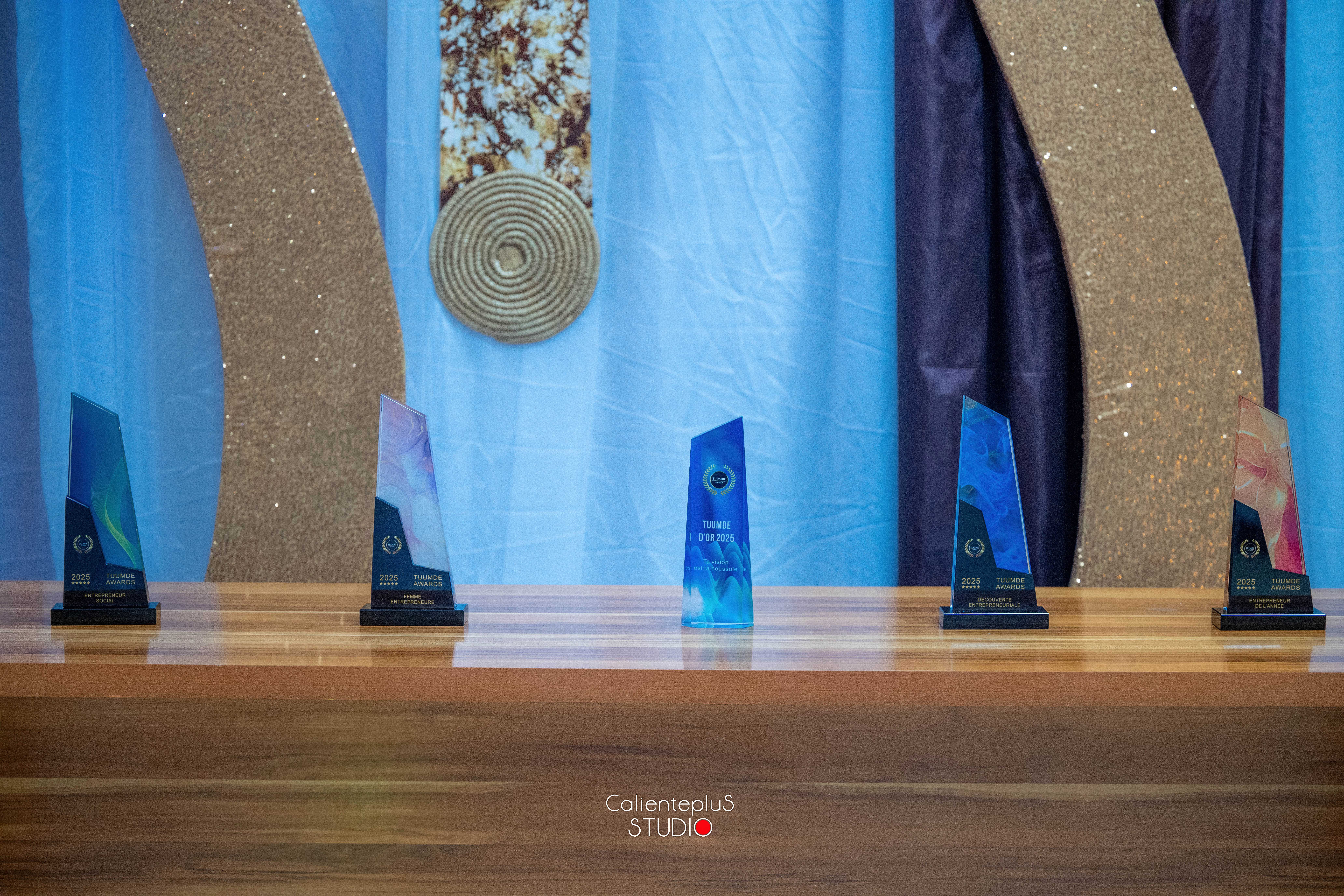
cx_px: 672
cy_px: 448
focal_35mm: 70
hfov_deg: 28.8
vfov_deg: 19.5
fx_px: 2613
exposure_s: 1/100
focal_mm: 70
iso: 2500
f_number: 2.8
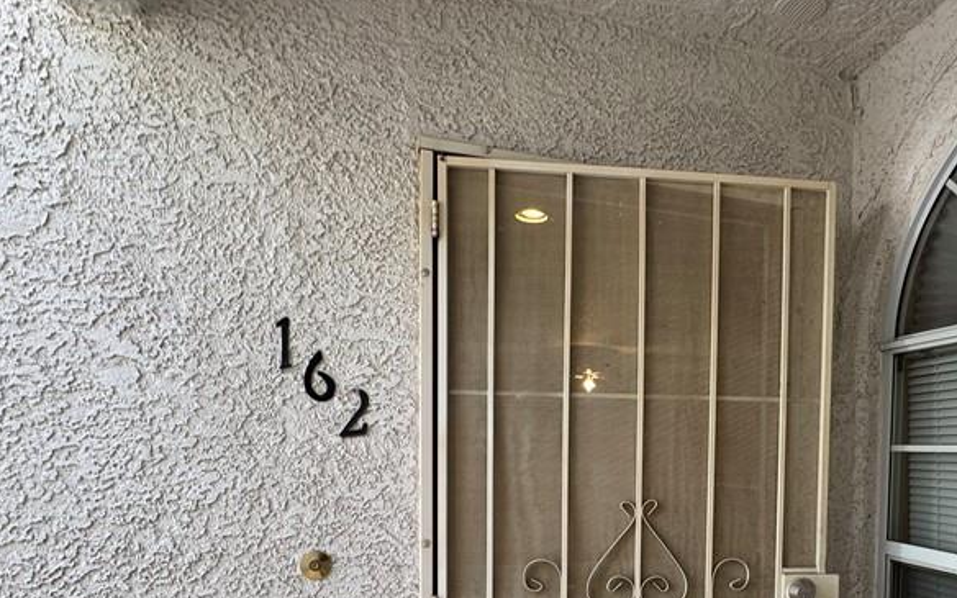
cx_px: 646
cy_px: 487
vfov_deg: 45.0
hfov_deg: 68.3
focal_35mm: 26
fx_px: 678
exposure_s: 1/100
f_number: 2.2
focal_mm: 2.22
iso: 40
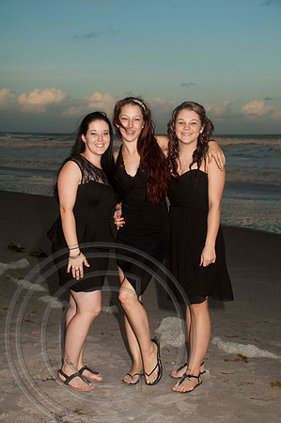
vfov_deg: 35.1
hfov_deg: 23.7
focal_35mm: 57
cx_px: 140
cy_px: 212
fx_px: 669
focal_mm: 38
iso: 100
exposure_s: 1/160
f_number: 6.3
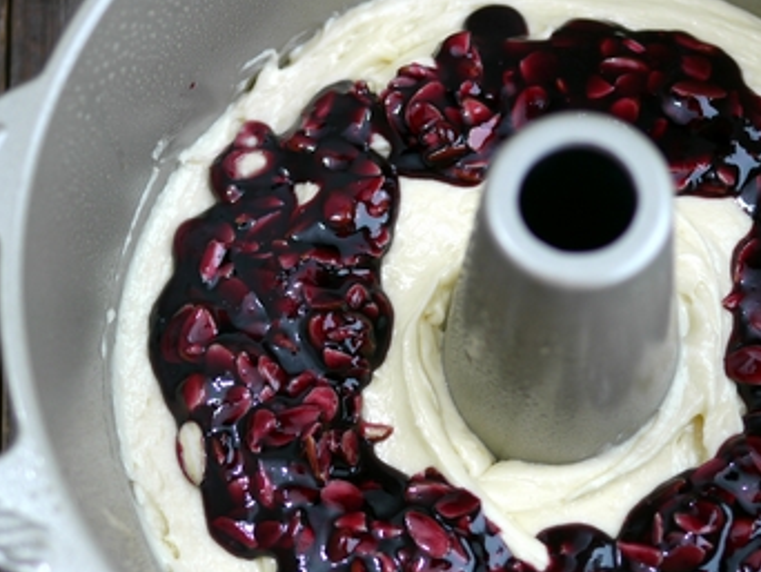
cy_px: 382
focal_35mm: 84
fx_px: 1848
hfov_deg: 23.2
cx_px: 439
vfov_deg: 17.5
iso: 100
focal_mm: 25
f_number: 1.8
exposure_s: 1/200
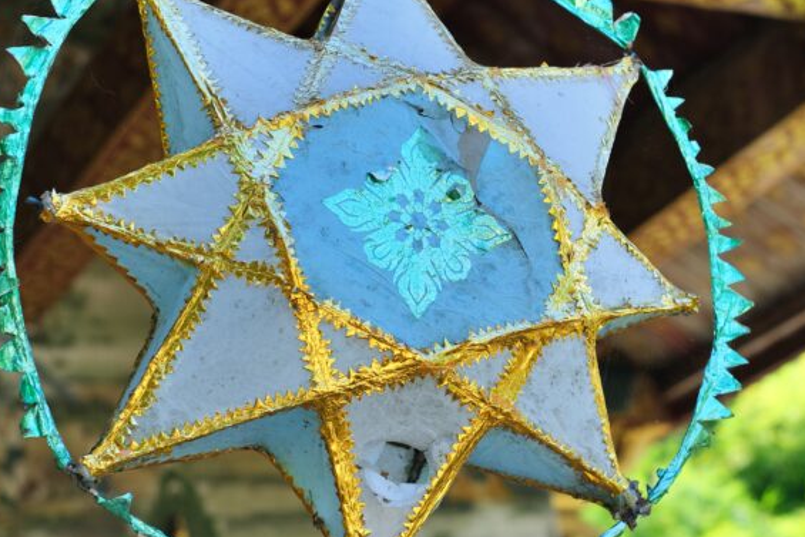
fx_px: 2147
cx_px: 617
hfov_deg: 21.0
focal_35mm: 96
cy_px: 278
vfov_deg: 14.3
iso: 320
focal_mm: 35
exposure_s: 1/480
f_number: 3.6
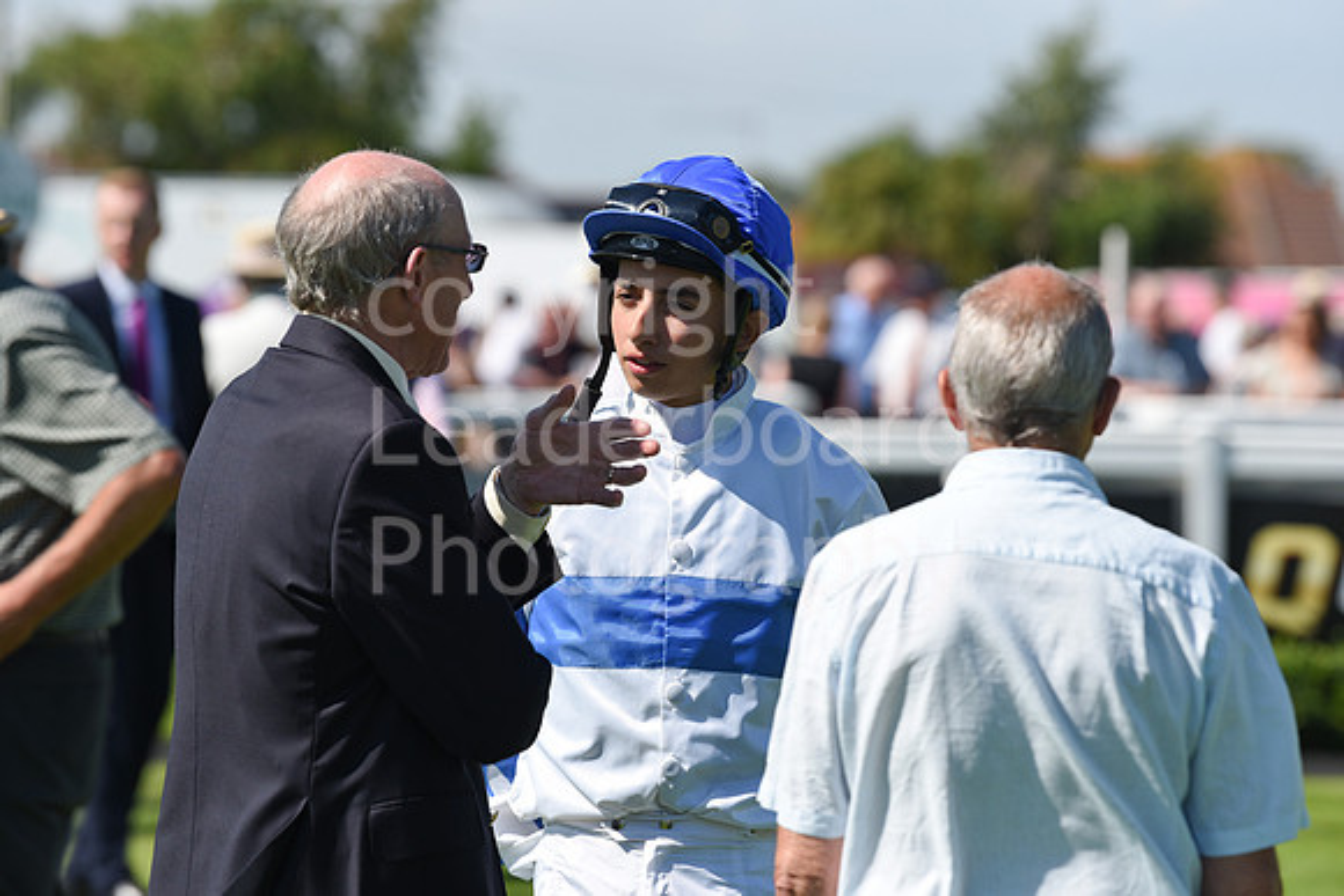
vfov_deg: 6.9
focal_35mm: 200
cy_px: 448
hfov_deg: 10.3
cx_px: 672
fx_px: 7468
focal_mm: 200
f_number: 5
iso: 400
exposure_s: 1/4000
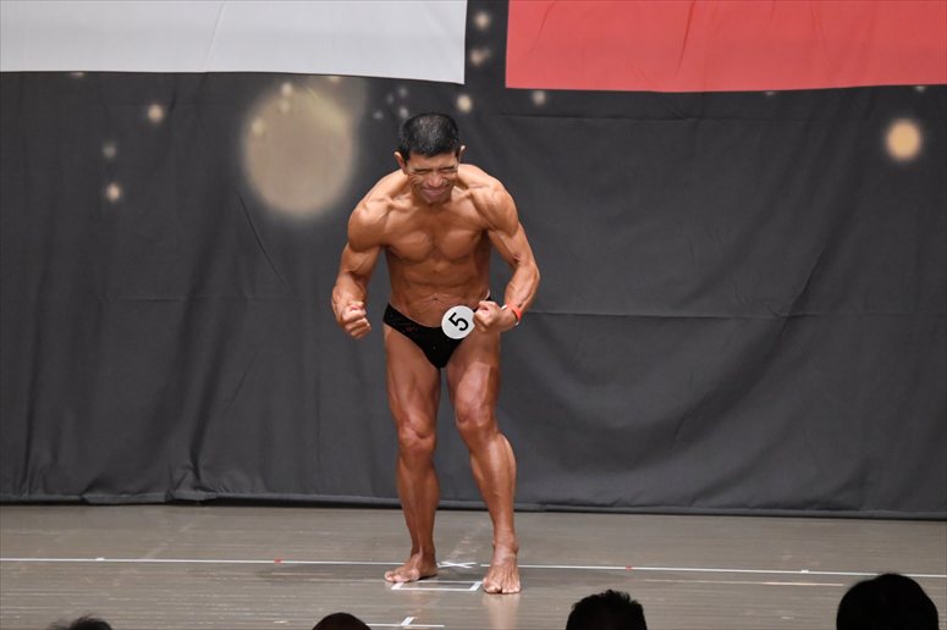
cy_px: 315
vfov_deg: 5.4
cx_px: 474
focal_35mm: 255
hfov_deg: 8.1
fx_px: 6705
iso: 6400
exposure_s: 1/400
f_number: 5.6
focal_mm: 170
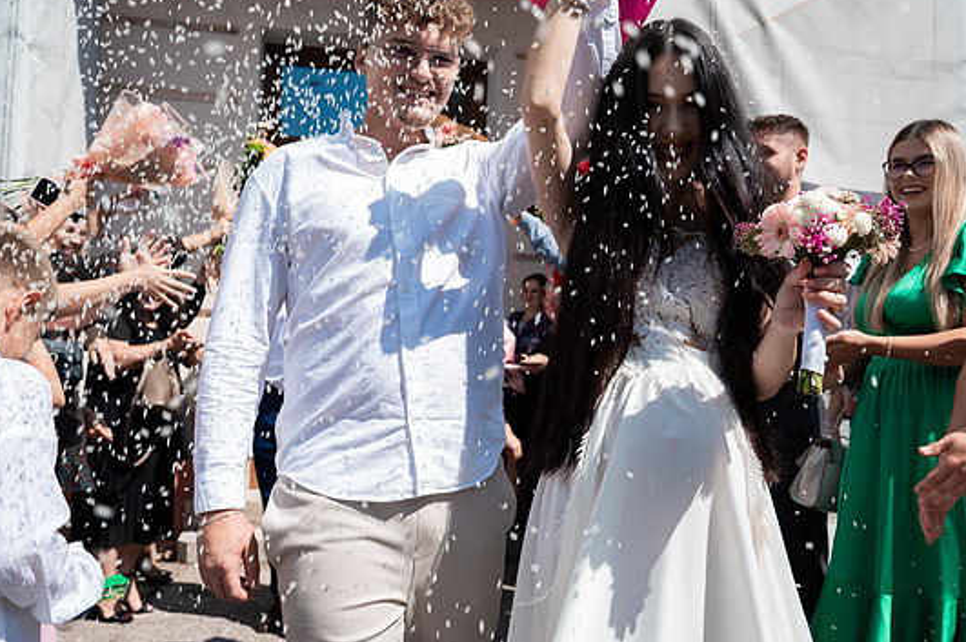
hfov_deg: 57.3
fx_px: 885
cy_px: 324
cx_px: 498
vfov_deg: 39.9
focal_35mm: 33
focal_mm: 29
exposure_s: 1/1000
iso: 200
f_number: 5
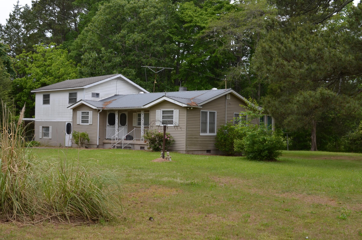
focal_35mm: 44
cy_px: 118
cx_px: 155
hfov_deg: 44.5
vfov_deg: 30.4
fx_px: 442
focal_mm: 22
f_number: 8
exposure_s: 1/250
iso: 180
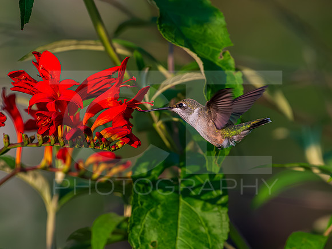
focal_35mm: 1185
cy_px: 134
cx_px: 188
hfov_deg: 1.7
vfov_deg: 1.3
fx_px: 11370
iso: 800
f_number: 5.6
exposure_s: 1/2500
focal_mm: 500
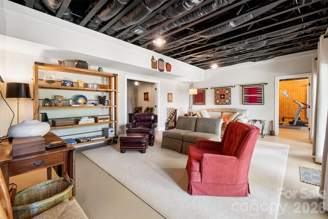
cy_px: 110
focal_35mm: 15
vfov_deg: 77.3
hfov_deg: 100.4
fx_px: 137
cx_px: 164
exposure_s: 1/30
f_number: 7.1
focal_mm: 10
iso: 2500
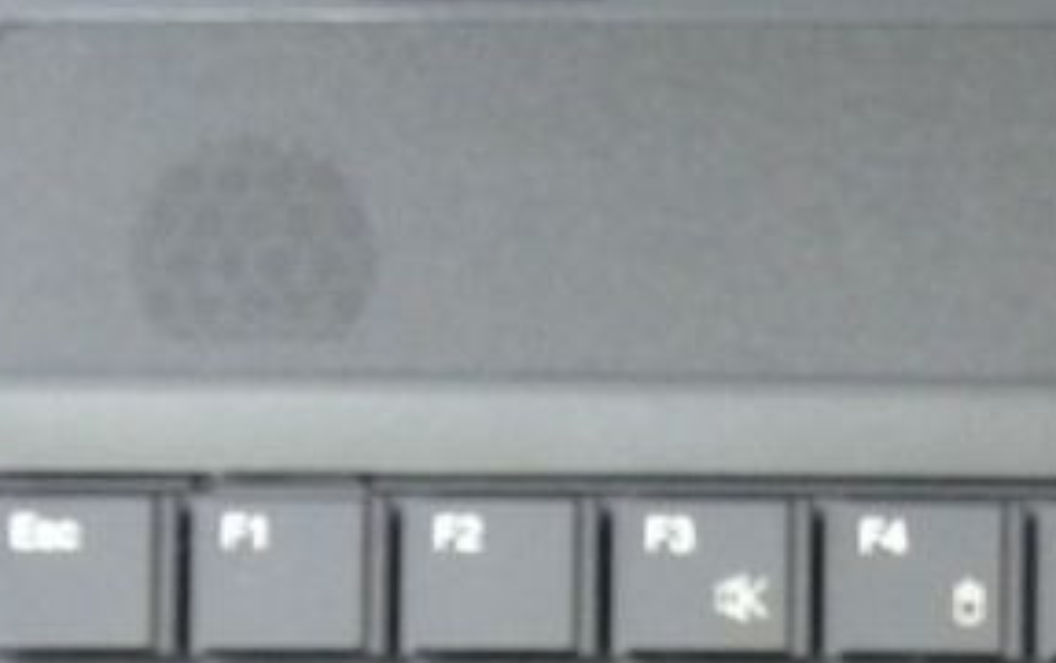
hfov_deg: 13.1
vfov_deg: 8.9
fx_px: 3918
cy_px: 1473
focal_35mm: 136
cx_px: 2178
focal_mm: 4.8
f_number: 2.8
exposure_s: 1/5
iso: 400
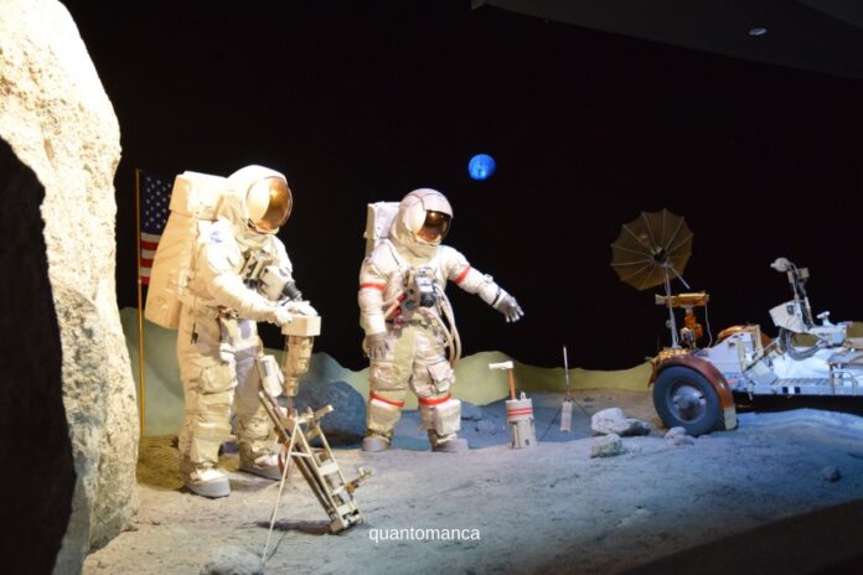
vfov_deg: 36.9
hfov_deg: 53.1
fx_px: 863
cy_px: 288
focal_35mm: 36
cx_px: 432
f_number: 3
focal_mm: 24
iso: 2500
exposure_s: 1/60
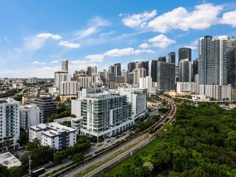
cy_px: 88
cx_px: 118
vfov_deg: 56.8
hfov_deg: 71.6
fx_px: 164
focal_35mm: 24
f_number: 2.8
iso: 100
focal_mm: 12.29
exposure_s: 1/240
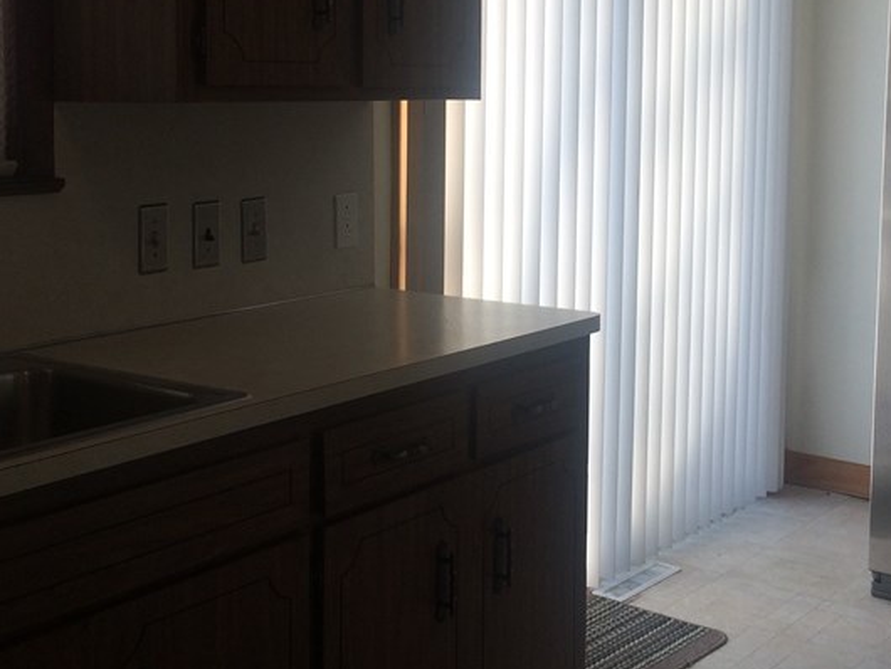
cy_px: 168
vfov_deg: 25.8
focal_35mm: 56
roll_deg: +1.2
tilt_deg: -4.9
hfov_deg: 34.3
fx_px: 1442
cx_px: 511
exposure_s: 1/351
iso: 32
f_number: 2.2
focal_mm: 4.15
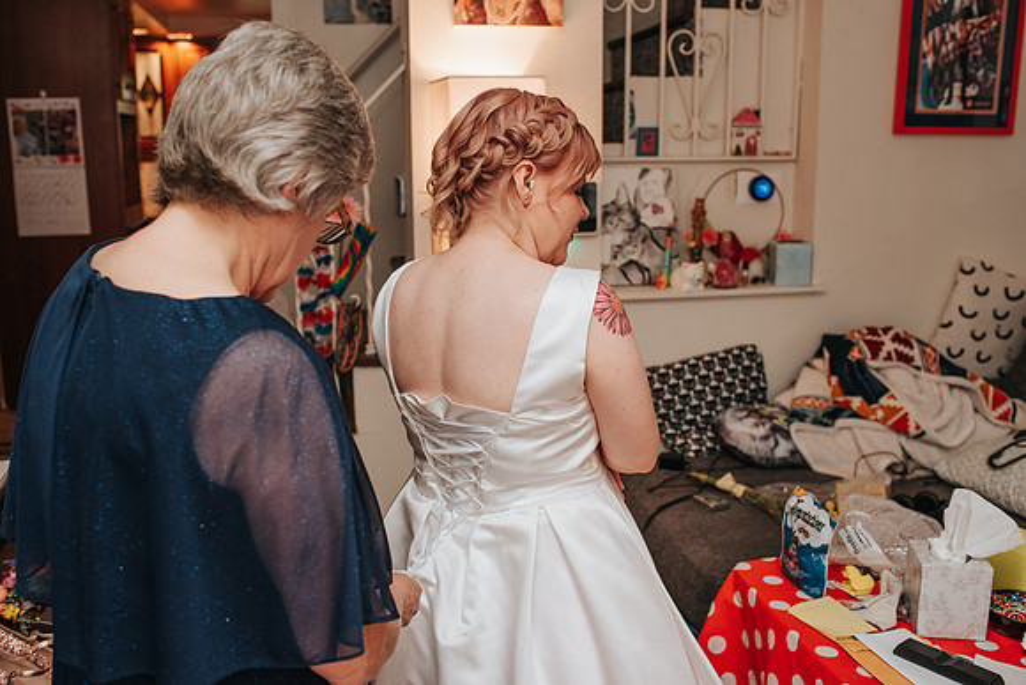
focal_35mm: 35
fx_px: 998
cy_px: 342
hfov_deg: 54.4
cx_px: 513
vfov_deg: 37.9
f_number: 4
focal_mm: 35
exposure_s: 1/160
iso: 800
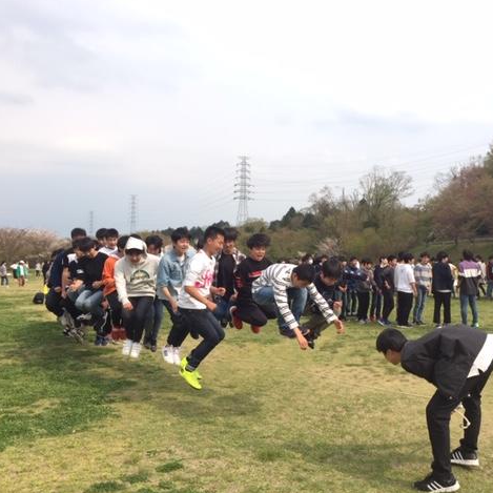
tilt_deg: +4.5
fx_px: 564
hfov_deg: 46.9
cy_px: 245
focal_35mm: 35
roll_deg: -1.7
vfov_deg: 47.2
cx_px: 300
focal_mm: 4.2
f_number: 2.2
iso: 32
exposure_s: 1/1130
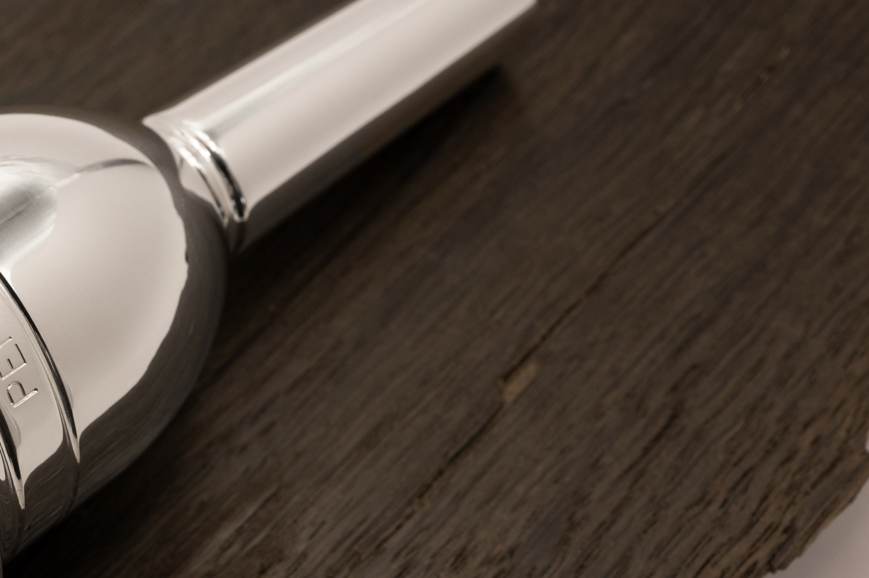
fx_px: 1882
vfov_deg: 17.4
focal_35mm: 78
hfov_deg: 24.9
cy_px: 381
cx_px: 13
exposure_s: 1/25
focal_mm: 35
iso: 320
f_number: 13
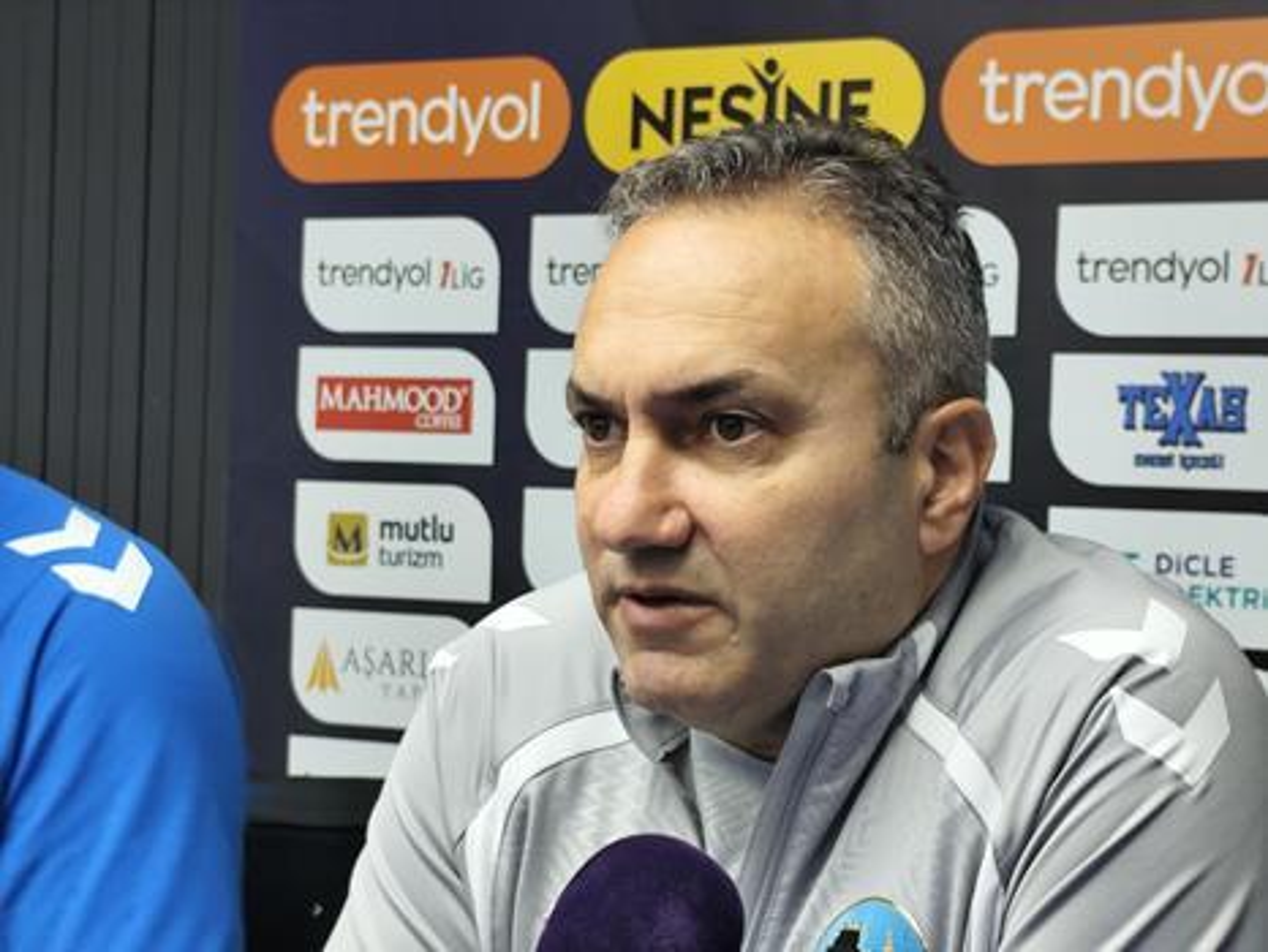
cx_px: 634
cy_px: 476
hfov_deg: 21.1
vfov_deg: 15.9
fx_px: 3408
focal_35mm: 93
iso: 100
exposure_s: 1/50
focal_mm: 6.14
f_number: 1.65
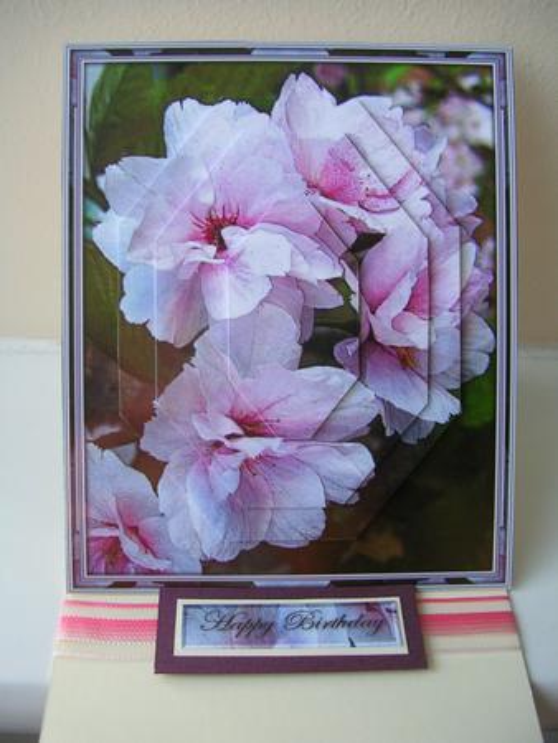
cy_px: 372
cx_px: 279
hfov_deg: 37.8
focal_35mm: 38
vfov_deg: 49.0
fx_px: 816
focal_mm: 5.8
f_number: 2.8
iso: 50
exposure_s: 1/10.2
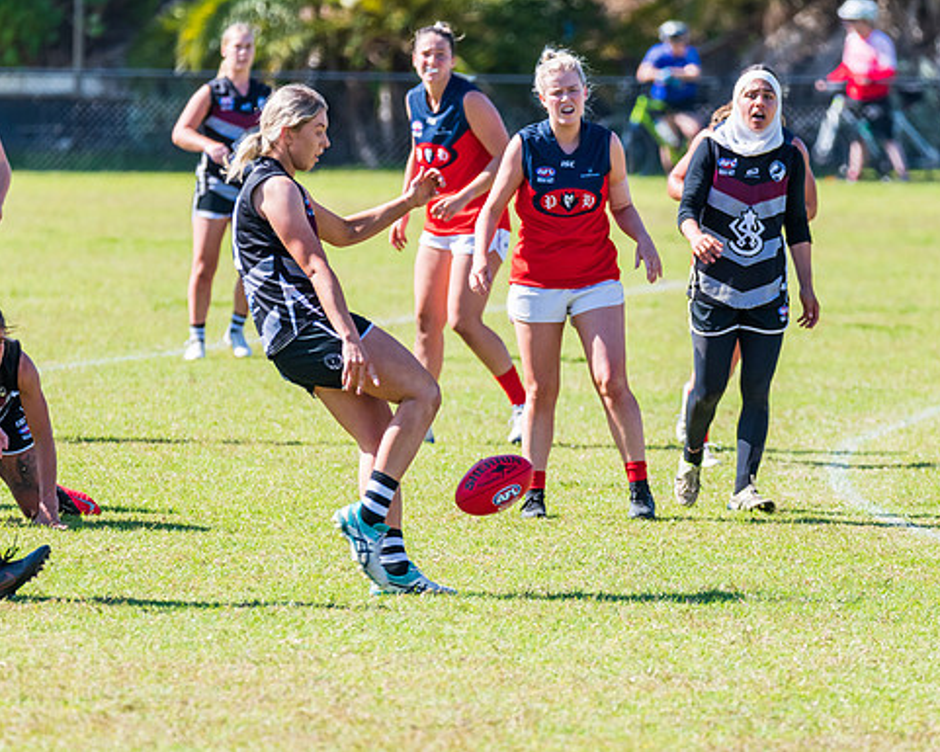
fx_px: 12856
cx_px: 510
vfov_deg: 3.4
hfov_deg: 4.2
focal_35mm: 462
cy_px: 419
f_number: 6.3
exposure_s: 1/2000
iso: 800
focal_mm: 360
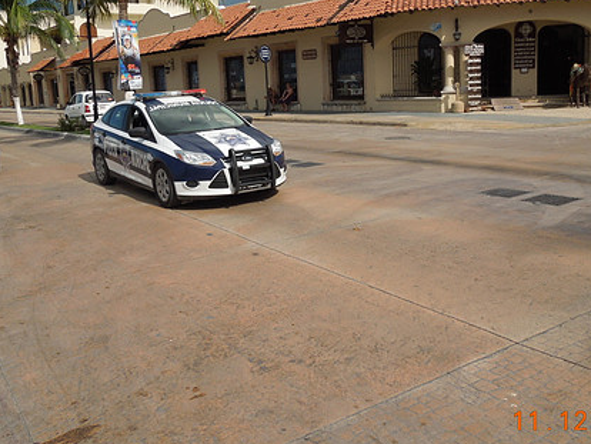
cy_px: 176
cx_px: 287
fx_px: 598
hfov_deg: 52.6
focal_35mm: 35
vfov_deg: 40.5
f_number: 6.6
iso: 100
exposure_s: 1/640
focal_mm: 4.5
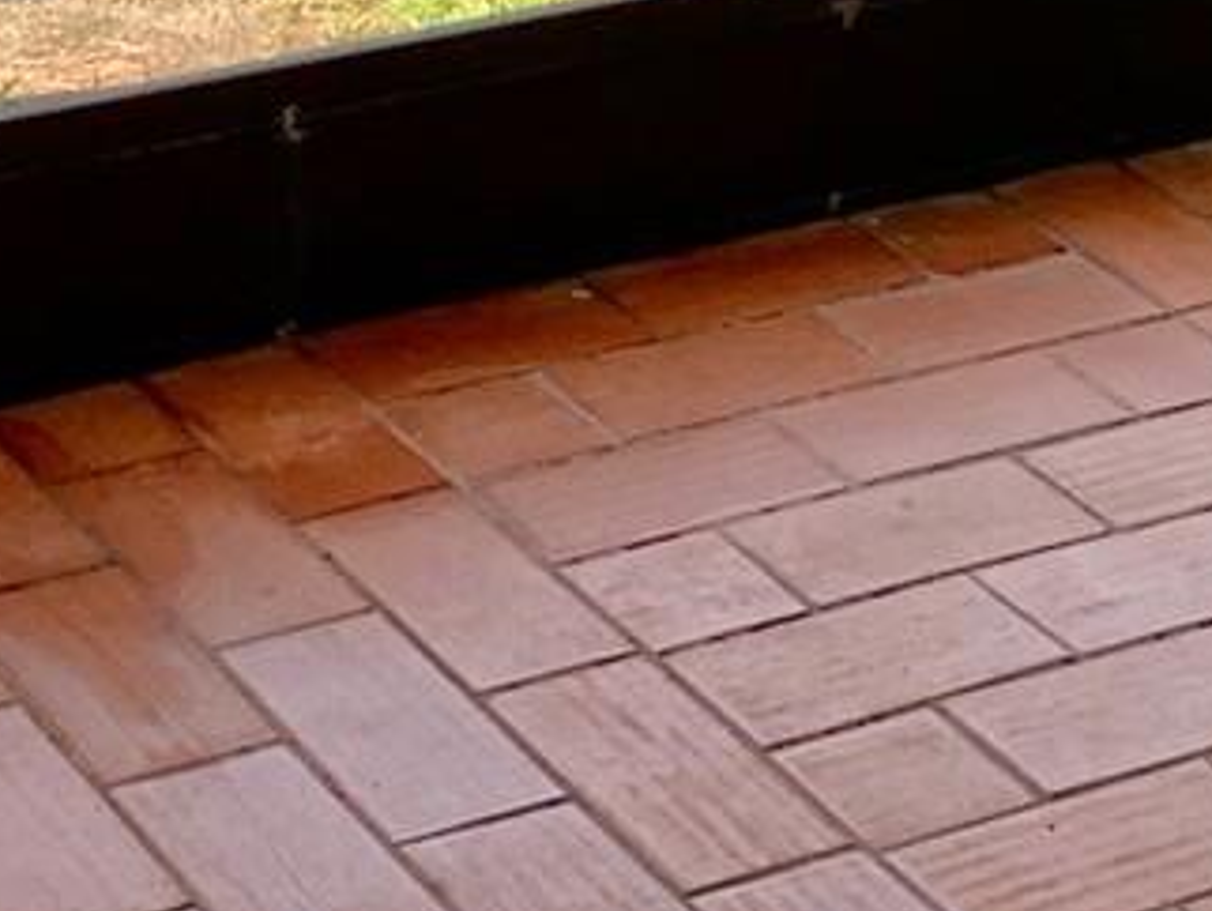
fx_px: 4520
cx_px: 482
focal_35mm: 129
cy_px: -629
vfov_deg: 10.9
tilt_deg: -14.1
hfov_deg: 15.3
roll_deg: -1.0
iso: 32
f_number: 1.8
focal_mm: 4.25
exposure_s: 1/122
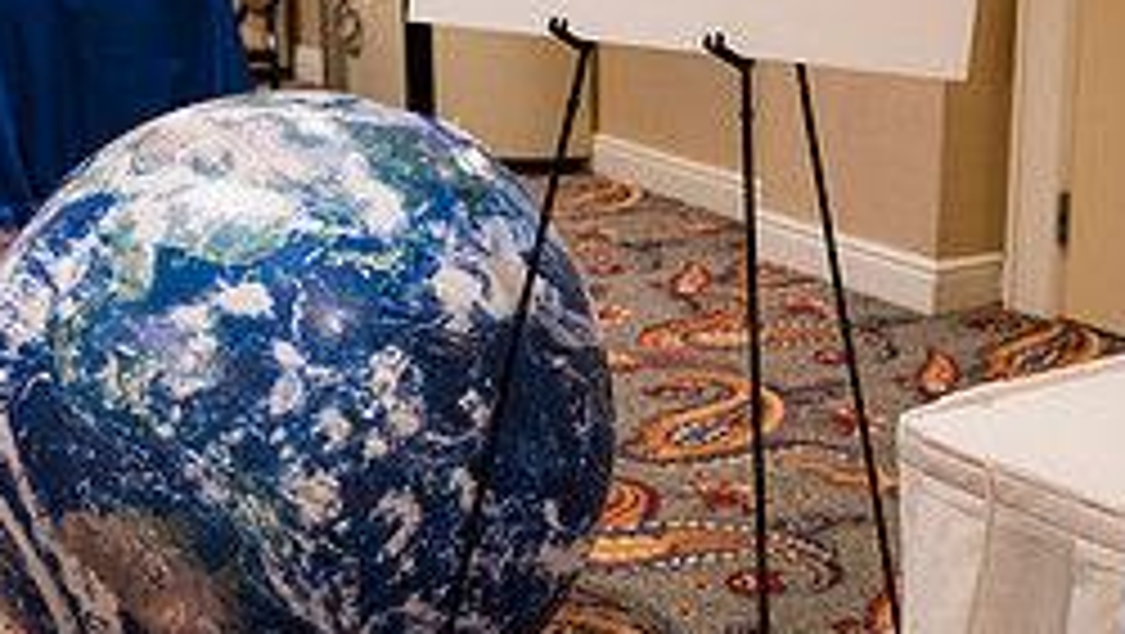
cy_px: 315
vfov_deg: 18.3
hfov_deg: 31.9
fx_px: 1970
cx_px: 522
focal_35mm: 66
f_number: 3.2
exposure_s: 1/160
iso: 1400
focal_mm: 35
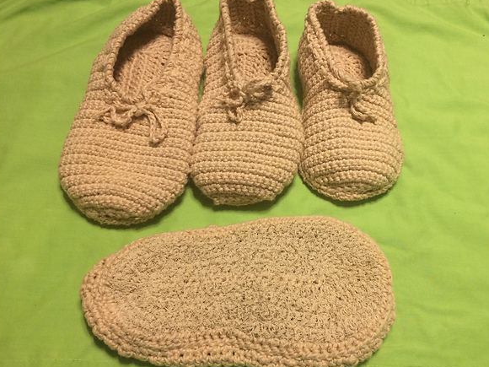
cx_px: 263
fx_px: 452
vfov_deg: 44.2
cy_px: 183
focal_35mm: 32
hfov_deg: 56.8
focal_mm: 4.15
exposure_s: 1/30
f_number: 2.2
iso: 80
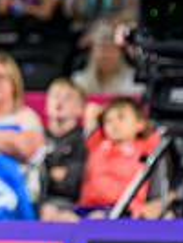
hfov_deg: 2.0
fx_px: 5151
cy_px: 92
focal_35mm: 732
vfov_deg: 2.7
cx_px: -288
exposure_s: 1/1600
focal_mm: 105
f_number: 3.2
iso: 2500
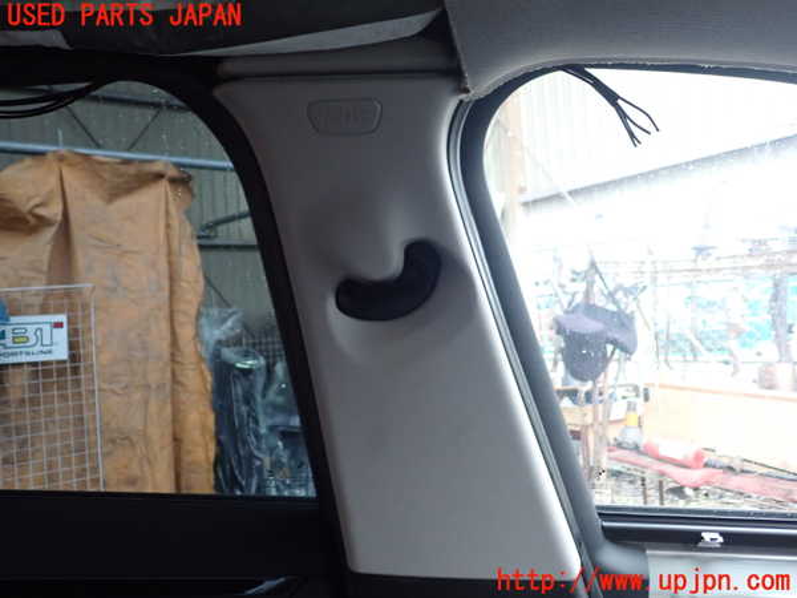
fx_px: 691
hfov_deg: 60.0
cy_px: 299
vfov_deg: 46.8
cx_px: 398
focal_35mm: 30
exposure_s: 1/30
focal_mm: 5.4
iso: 400
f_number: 2.3
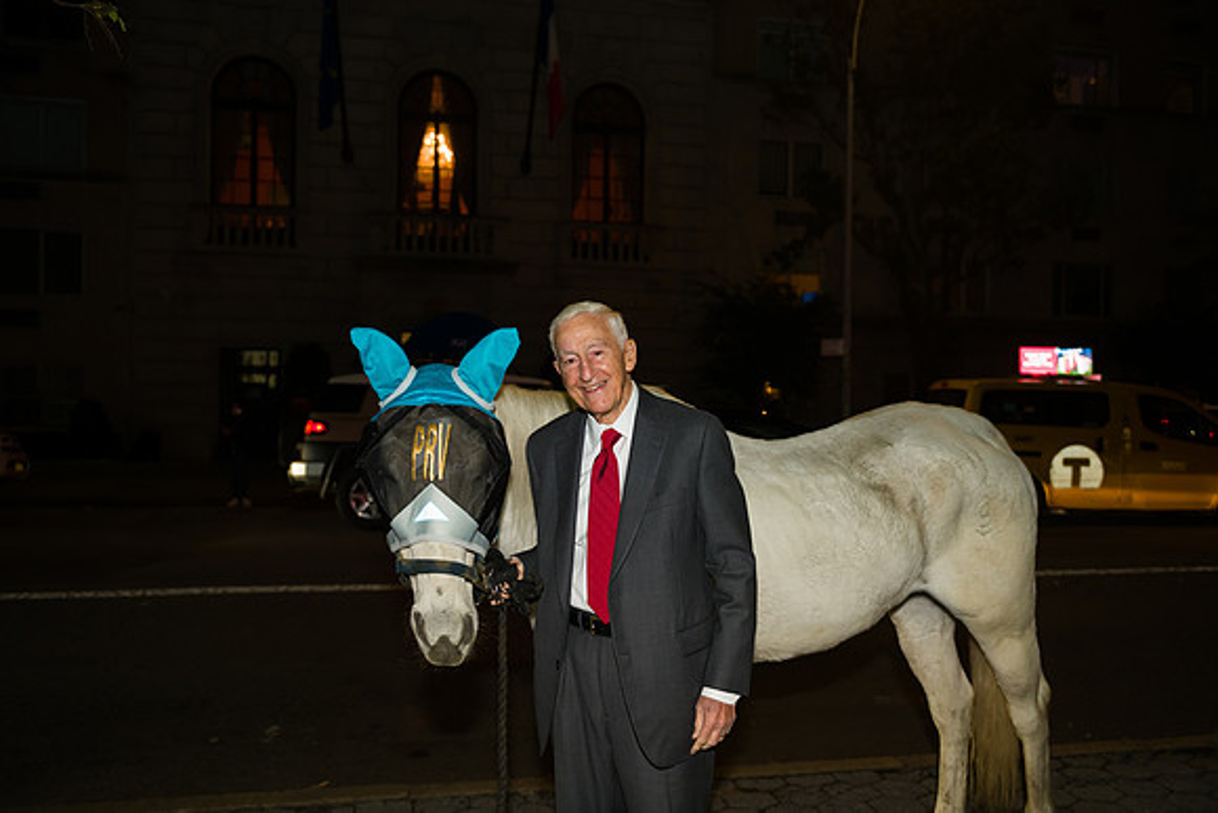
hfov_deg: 58.7
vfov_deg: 41.1
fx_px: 1083
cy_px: 406
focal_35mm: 32
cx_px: 609
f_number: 3.2
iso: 1000
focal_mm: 32
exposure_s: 1/125
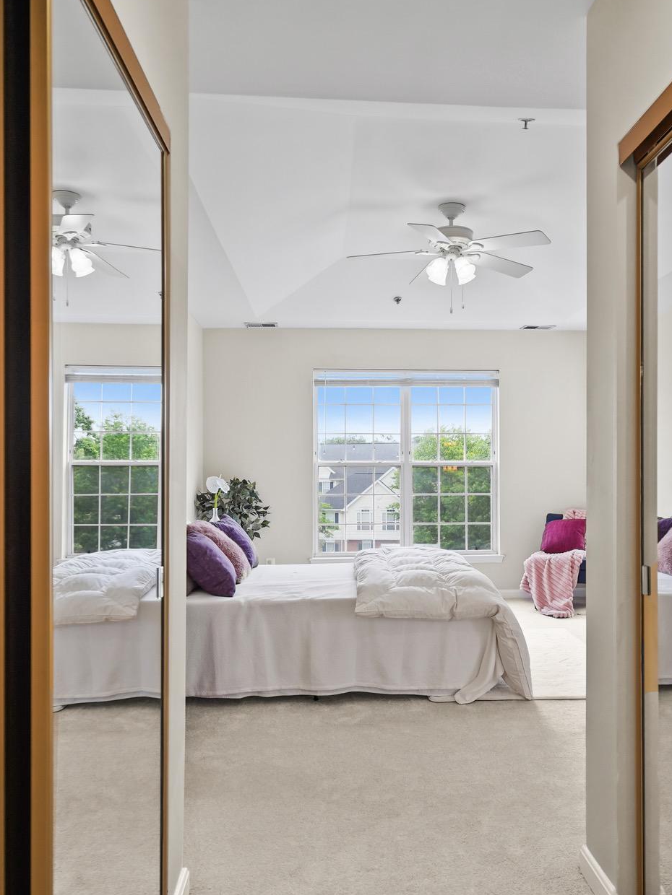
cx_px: 392
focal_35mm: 27
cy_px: 448
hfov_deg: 51.1
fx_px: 699
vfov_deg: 65.3
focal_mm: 17
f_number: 4
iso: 320
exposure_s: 1/60
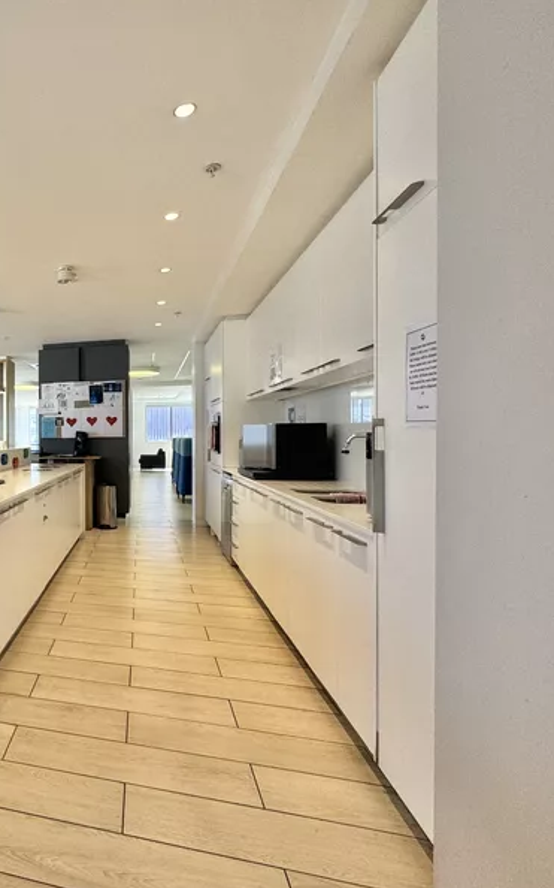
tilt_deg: -1.7
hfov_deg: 49.3
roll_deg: +0.6
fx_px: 483
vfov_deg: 85.1
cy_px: 447
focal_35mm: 20
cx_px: 6
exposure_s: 1/100
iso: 125
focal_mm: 2.22
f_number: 2.2
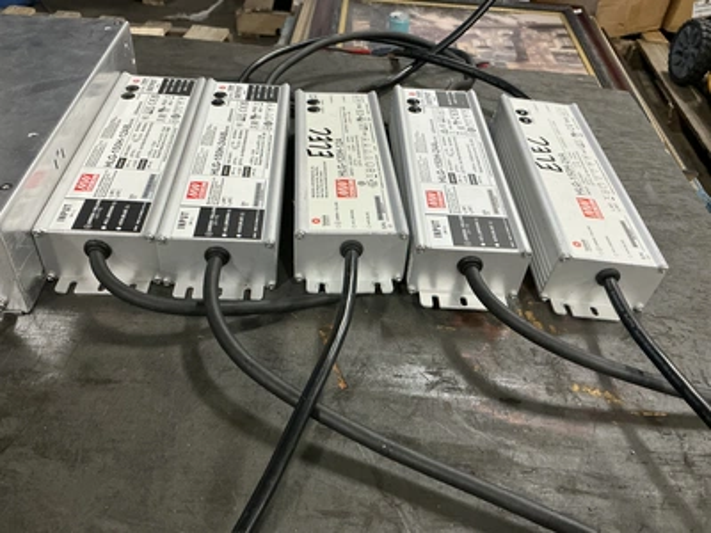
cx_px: 356
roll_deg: -4.6
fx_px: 575
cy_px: 266
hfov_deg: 63.4
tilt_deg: -41.6
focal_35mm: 28
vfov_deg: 49.7
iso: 250
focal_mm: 3
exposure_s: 1/60
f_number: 1.8
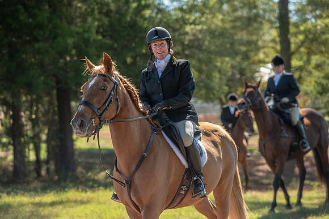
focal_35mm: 125
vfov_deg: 11.0
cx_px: 164
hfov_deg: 16.4
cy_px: 110
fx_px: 1143
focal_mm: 125
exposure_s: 1/320
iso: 280
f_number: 4
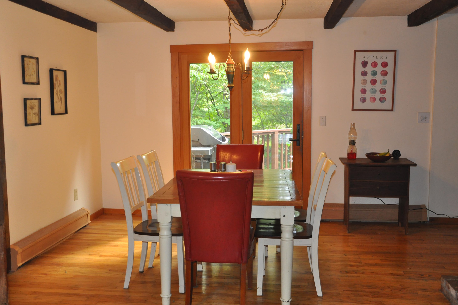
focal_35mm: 38
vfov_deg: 35.1
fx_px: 483
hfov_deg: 50.7
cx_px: 226
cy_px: 155
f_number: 3.8
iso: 800
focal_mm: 24
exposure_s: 1/60
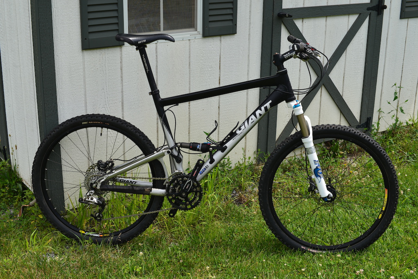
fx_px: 581
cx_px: 209
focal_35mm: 50
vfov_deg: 27.0
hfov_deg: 39.6
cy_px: 140
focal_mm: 50
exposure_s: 1/250
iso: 200
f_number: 10
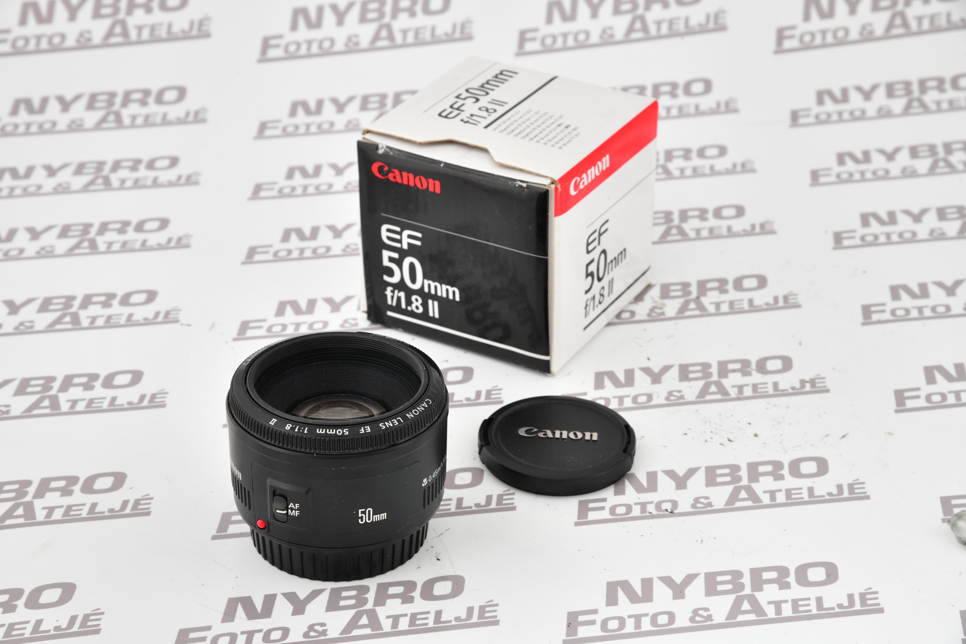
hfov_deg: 22.1
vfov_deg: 14.9
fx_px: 2468
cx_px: 483
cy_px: 322
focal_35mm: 92
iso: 1600
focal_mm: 92
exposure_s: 1/125
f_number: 14
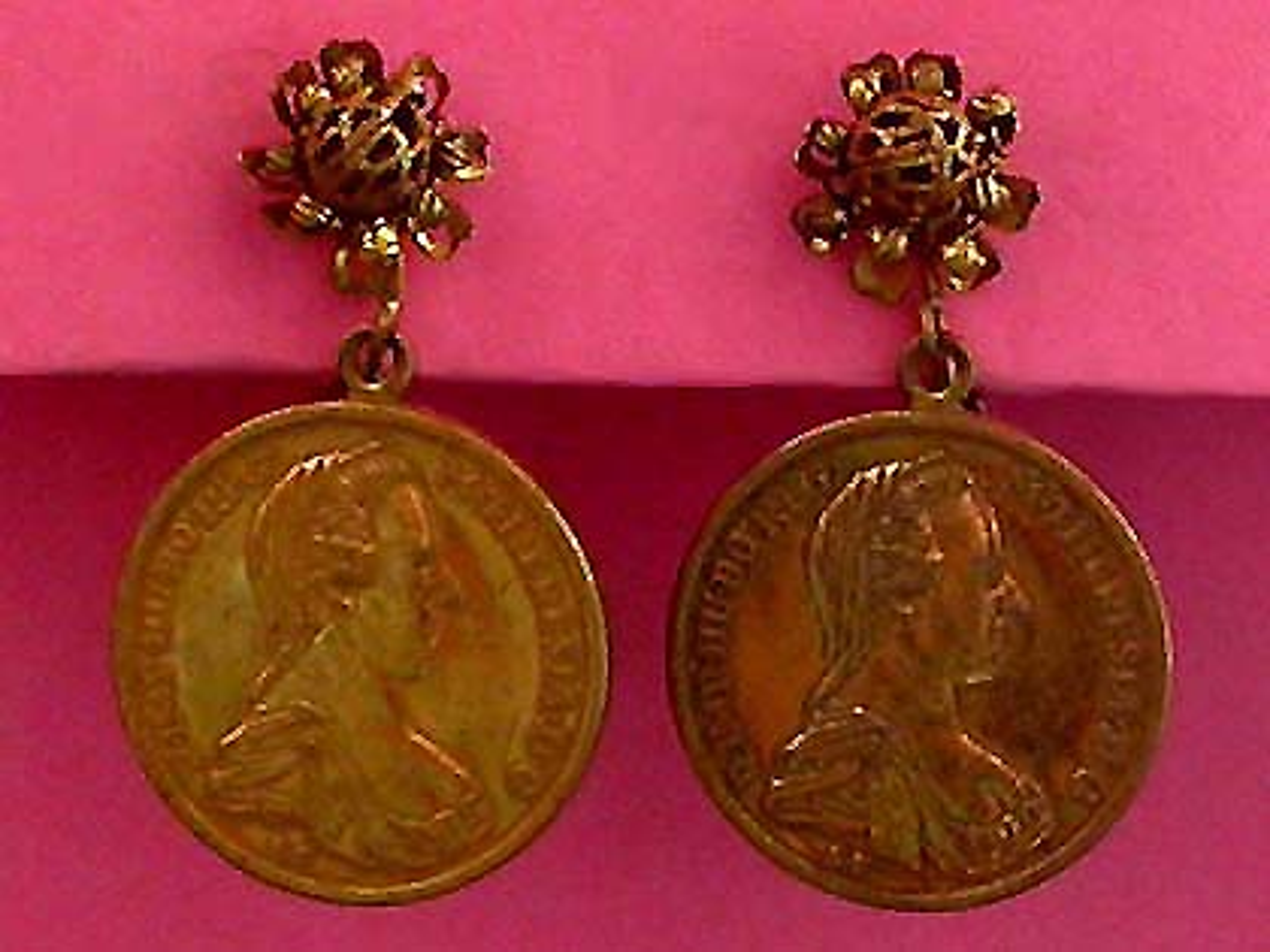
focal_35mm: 38
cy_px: 476
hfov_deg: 49.0
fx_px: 1394
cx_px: 635
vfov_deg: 37.7
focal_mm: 7.85
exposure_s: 1/33
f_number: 2.6
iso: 100
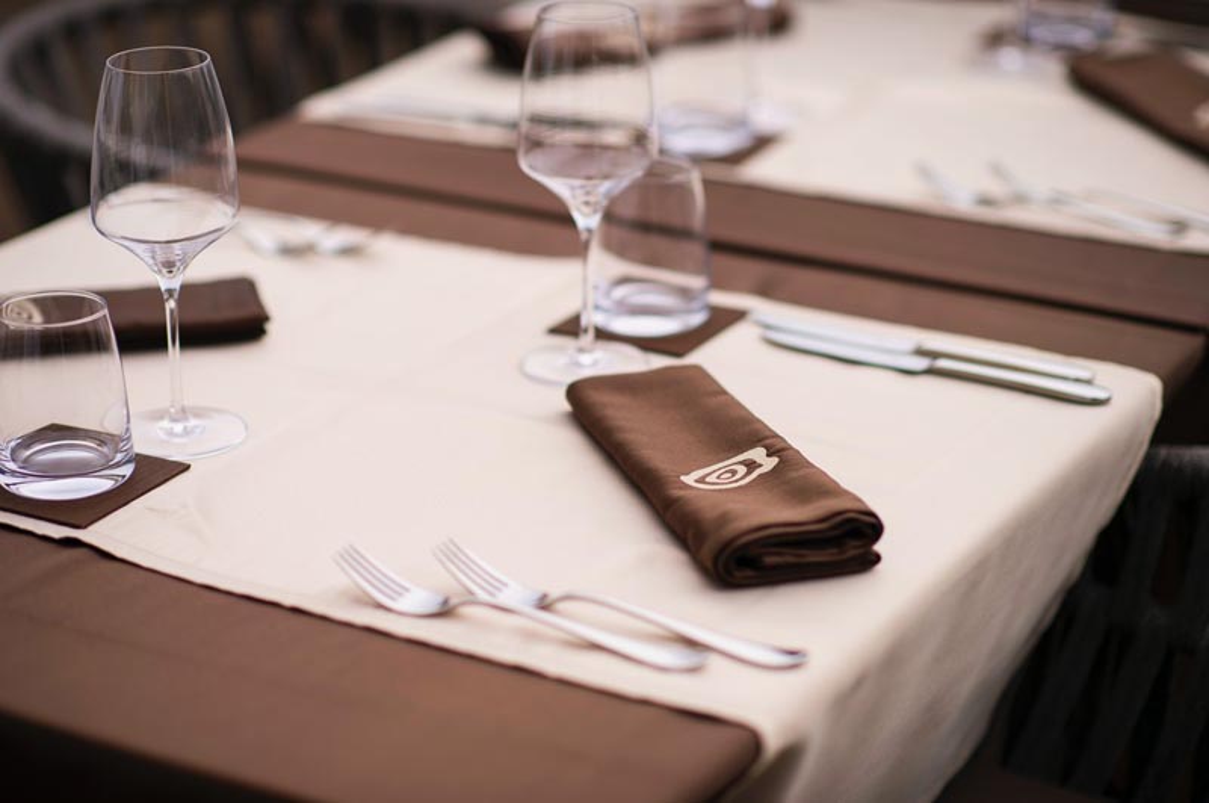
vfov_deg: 16.0
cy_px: 402
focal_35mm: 85
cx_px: 604
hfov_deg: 23.9
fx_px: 2851
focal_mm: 85
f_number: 2
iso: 100
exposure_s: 1/3200
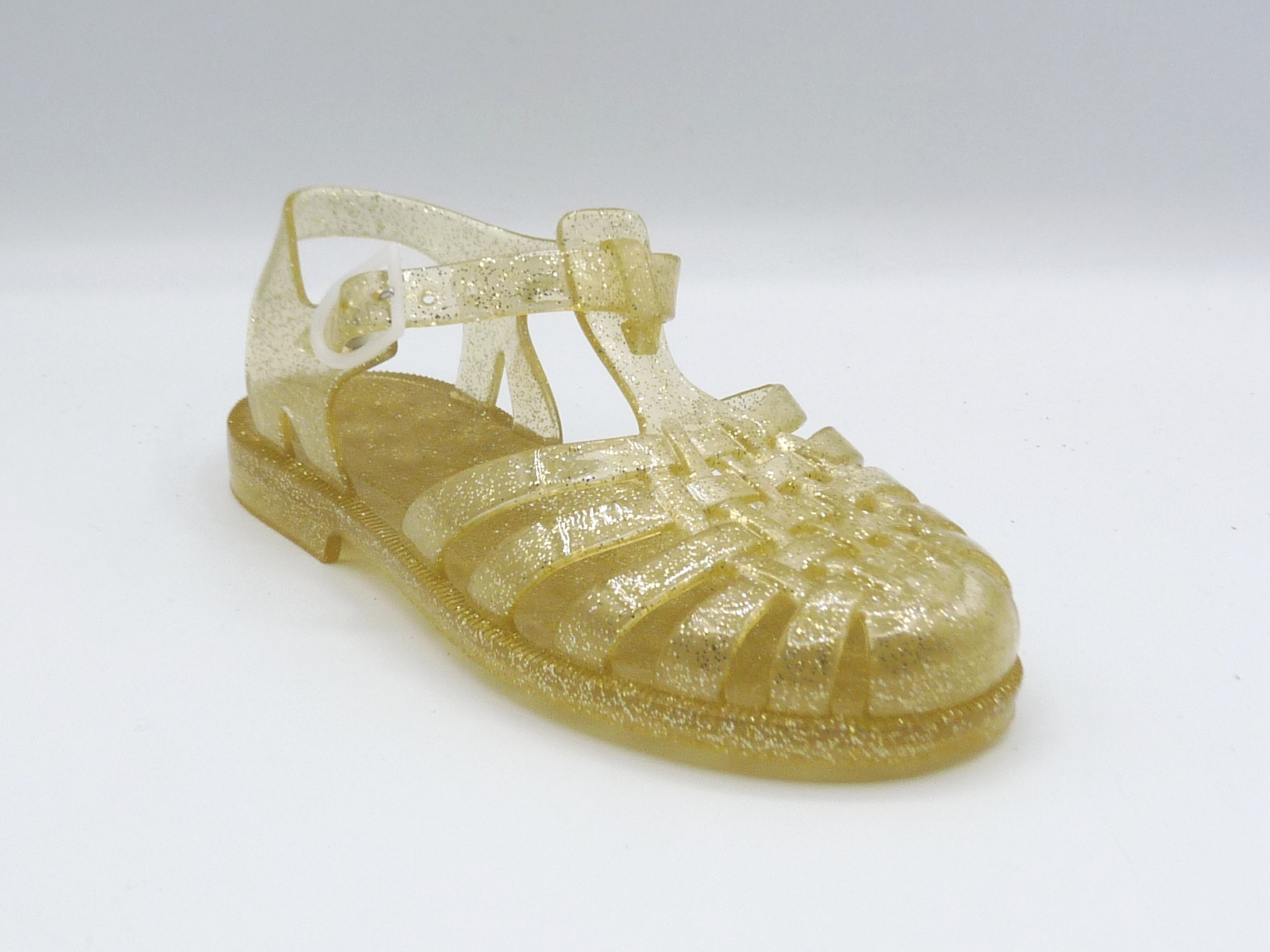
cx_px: 635
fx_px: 1908
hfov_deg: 36.8
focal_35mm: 52
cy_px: 476
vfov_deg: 28.0
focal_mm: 5.2
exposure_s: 1/200
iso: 100
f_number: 5
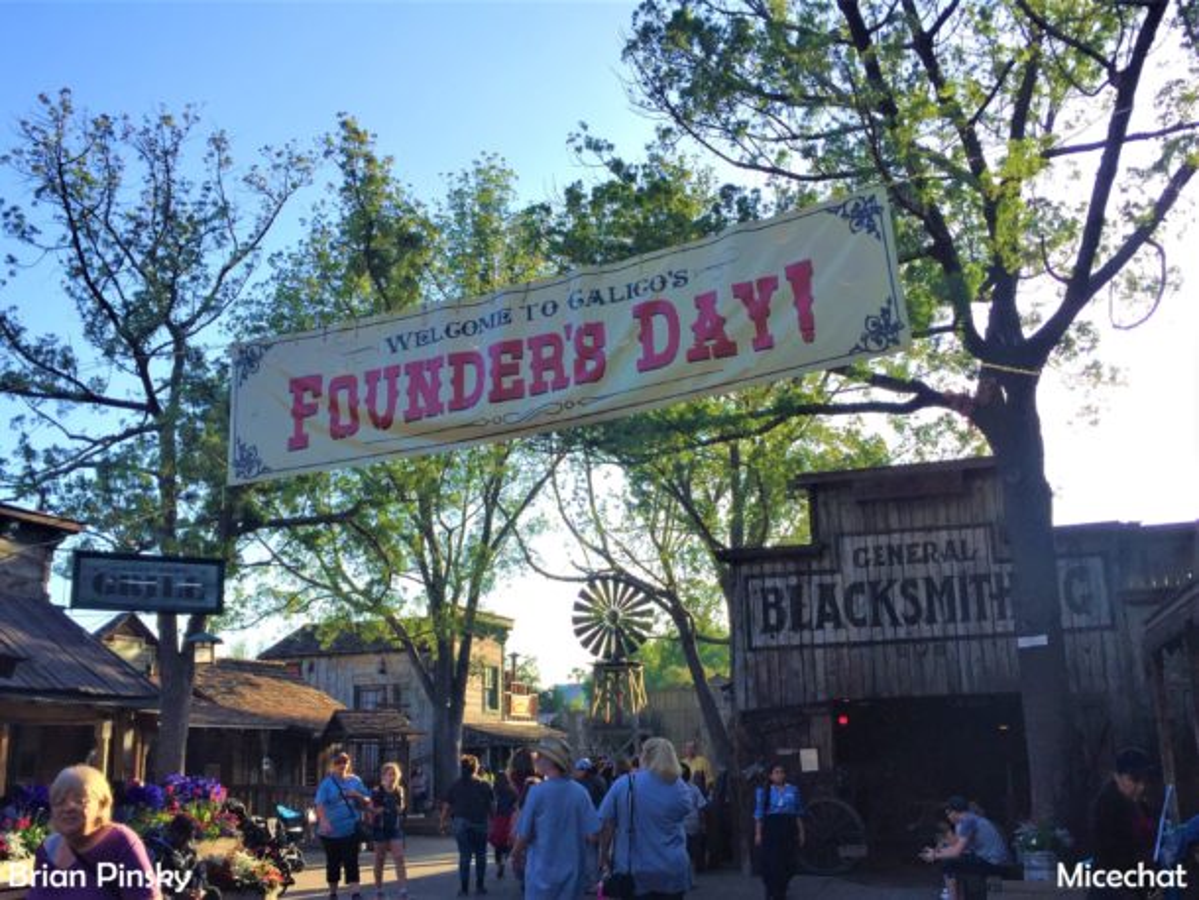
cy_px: 450
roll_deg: -0.4
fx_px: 1005
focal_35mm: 29
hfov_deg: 61.6
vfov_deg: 48.3
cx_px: 600
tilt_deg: +9.8
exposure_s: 1/670
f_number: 2.2
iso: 32
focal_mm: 4.15
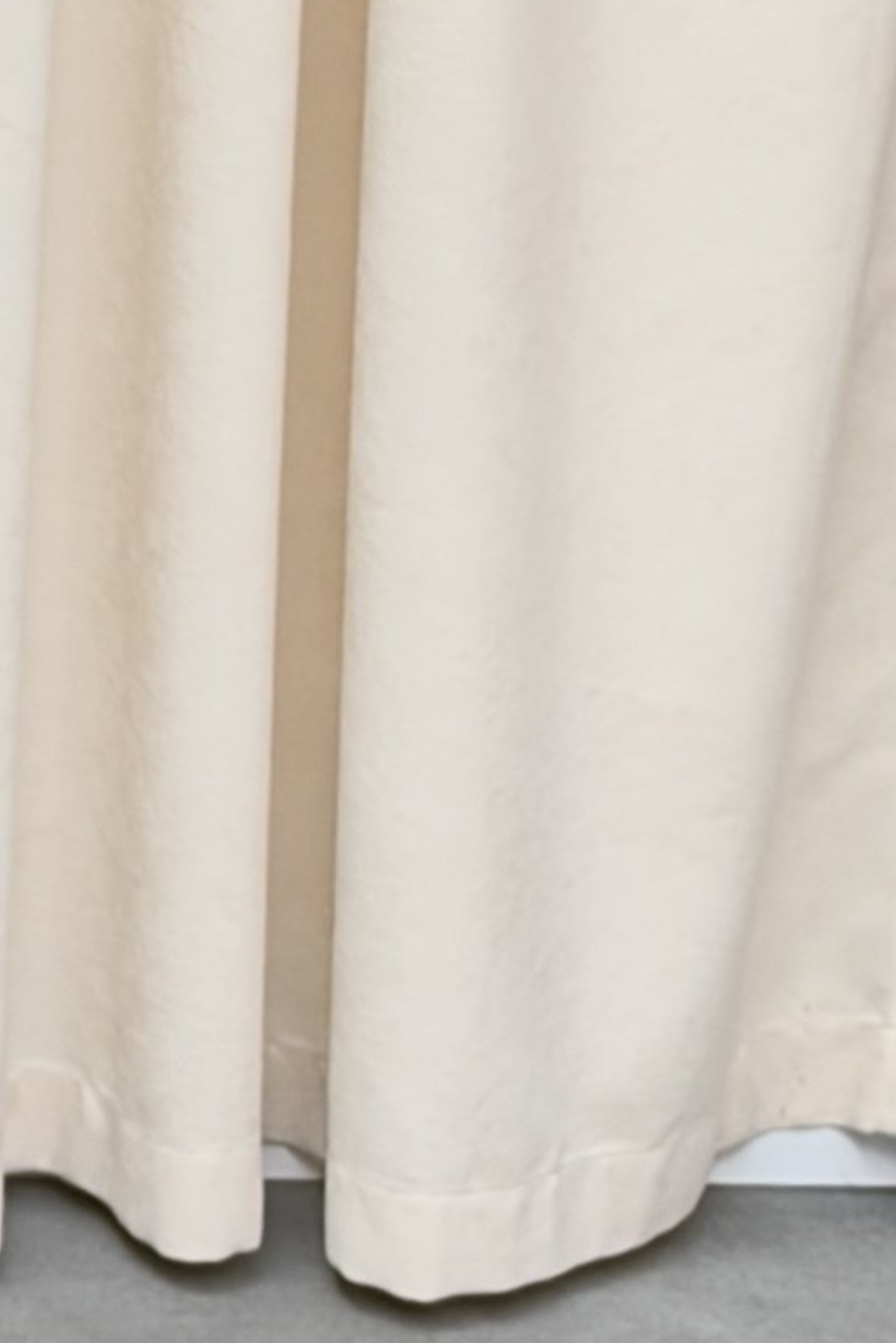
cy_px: 539
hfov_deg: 8.1
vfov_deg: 13.7
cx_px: -1572
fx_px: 5595
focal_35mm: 150
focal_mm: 6.93
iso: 80
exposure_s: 1/121
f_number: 1.8
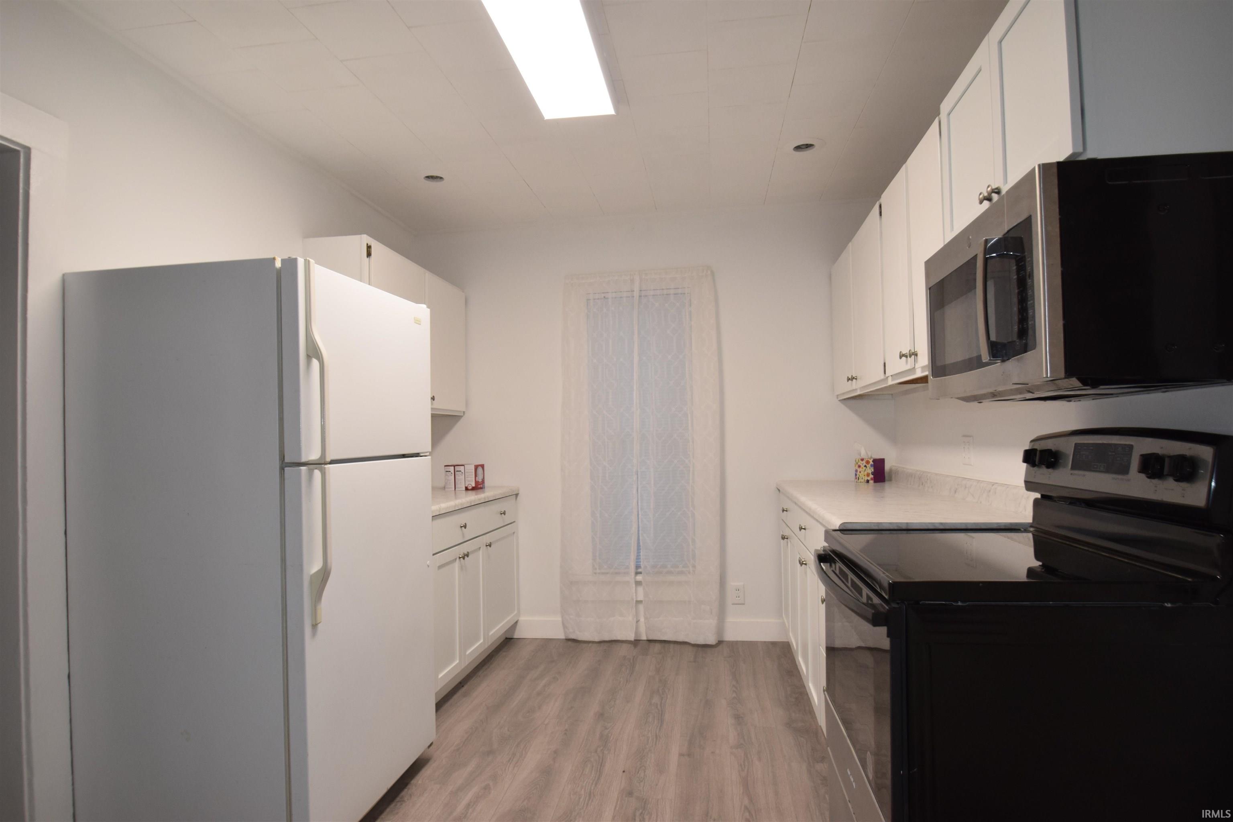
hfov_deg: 81.2
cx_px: 616
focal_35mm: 21
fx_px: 719
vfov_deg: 59.5
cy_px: 411
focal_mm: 14
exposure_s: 1/125
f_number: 5.6
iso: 720
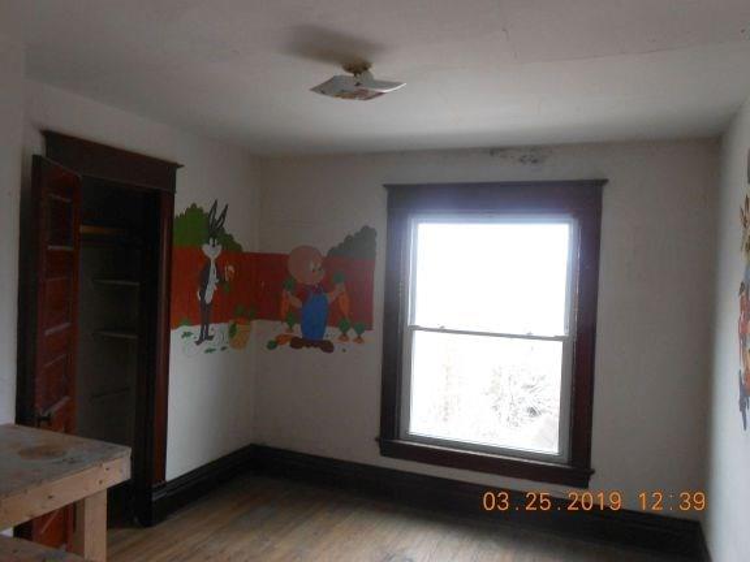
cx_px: 375
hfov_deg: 67.3
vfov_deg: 53.1
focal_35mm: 26
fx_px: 563
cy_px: 281
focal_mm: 4.6
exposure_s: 1/30
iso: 125
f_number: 3.5
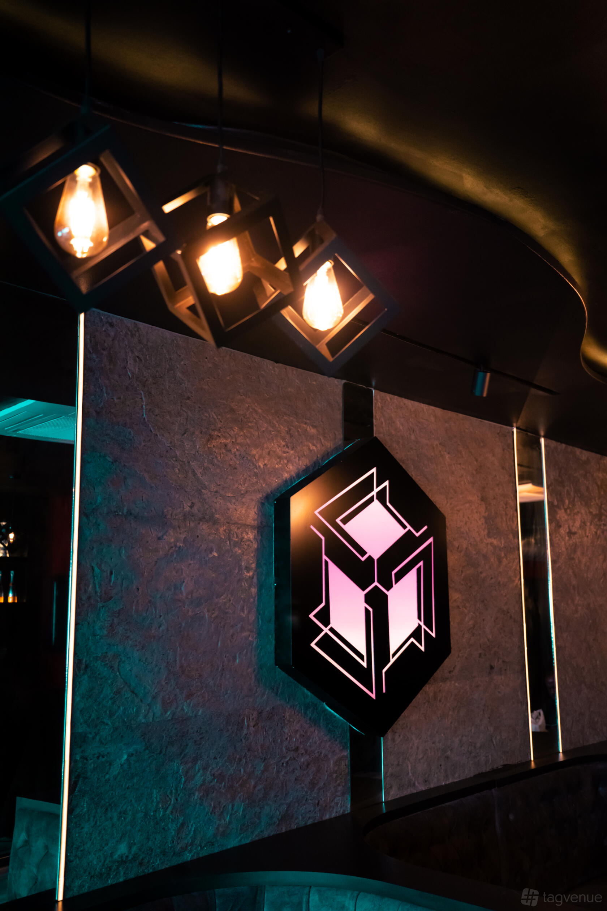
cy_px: 456
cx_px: 304
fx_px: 885
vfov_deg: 54.4
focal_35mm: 35
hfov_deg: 37.9
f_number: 4
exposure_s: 1/200
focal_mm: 35
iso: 1600
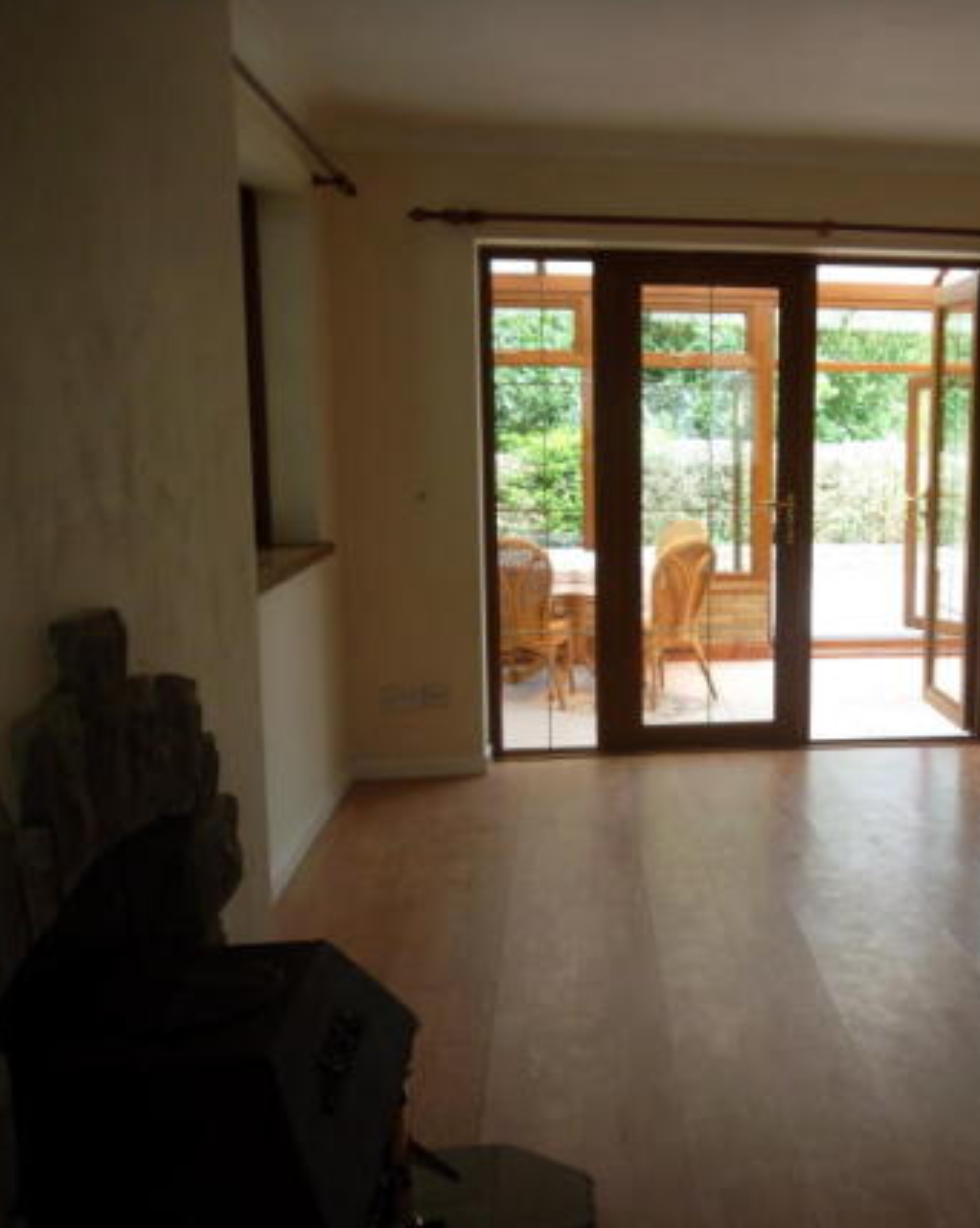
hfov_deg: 39.3
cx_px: 803
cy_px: 620
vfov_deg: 50.3
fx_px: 1307
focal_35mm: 36
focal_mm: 4.9
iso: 80
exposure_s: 1/60
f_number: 3.5
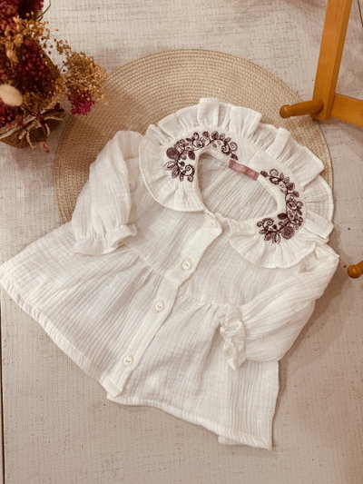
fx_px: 335
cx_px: 182
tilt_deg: -81.7
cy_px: 242
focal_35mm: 24
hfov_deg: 56.8
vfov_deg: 71.6
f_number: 1.78
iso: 200
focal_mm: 6.76
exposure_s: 1/100
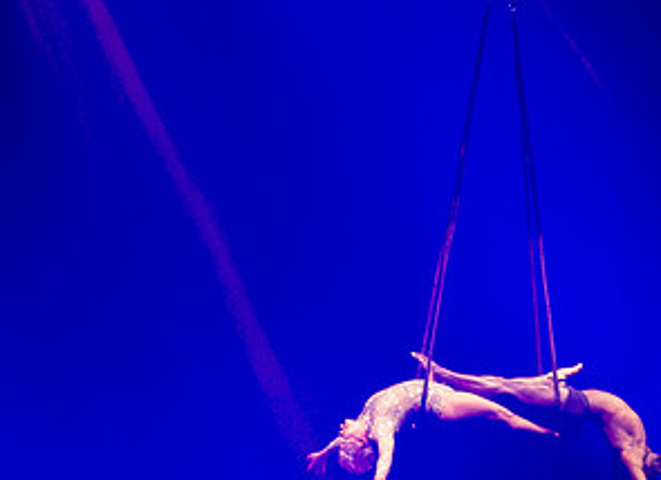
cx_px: 470
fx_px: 6851
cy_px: 427
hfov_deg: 5.5
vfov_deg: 4.0
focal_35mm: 363
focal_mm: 51.2
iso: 800
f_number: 5.6
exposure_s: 1/100
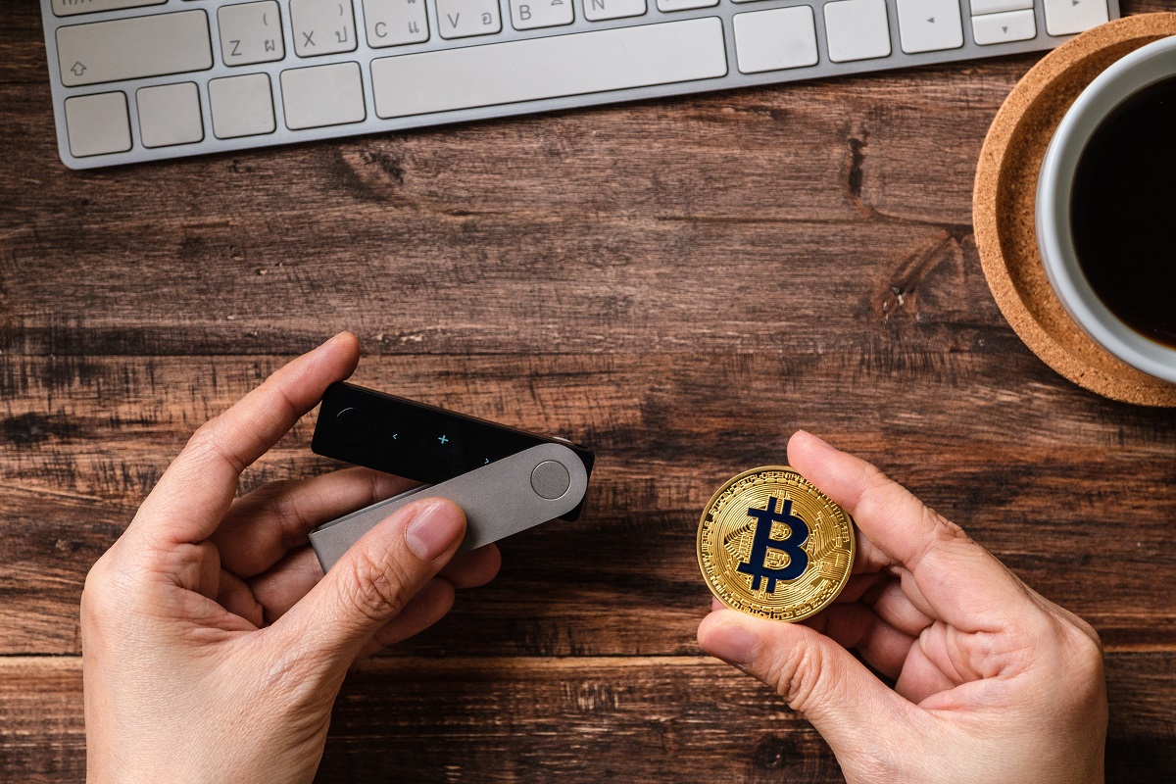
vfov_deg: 16.5
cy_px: 392
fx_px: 2711
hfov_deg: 24.5
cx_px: 588
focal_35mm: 83
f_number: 4.5
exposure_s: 1/80
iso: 800
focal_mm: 55
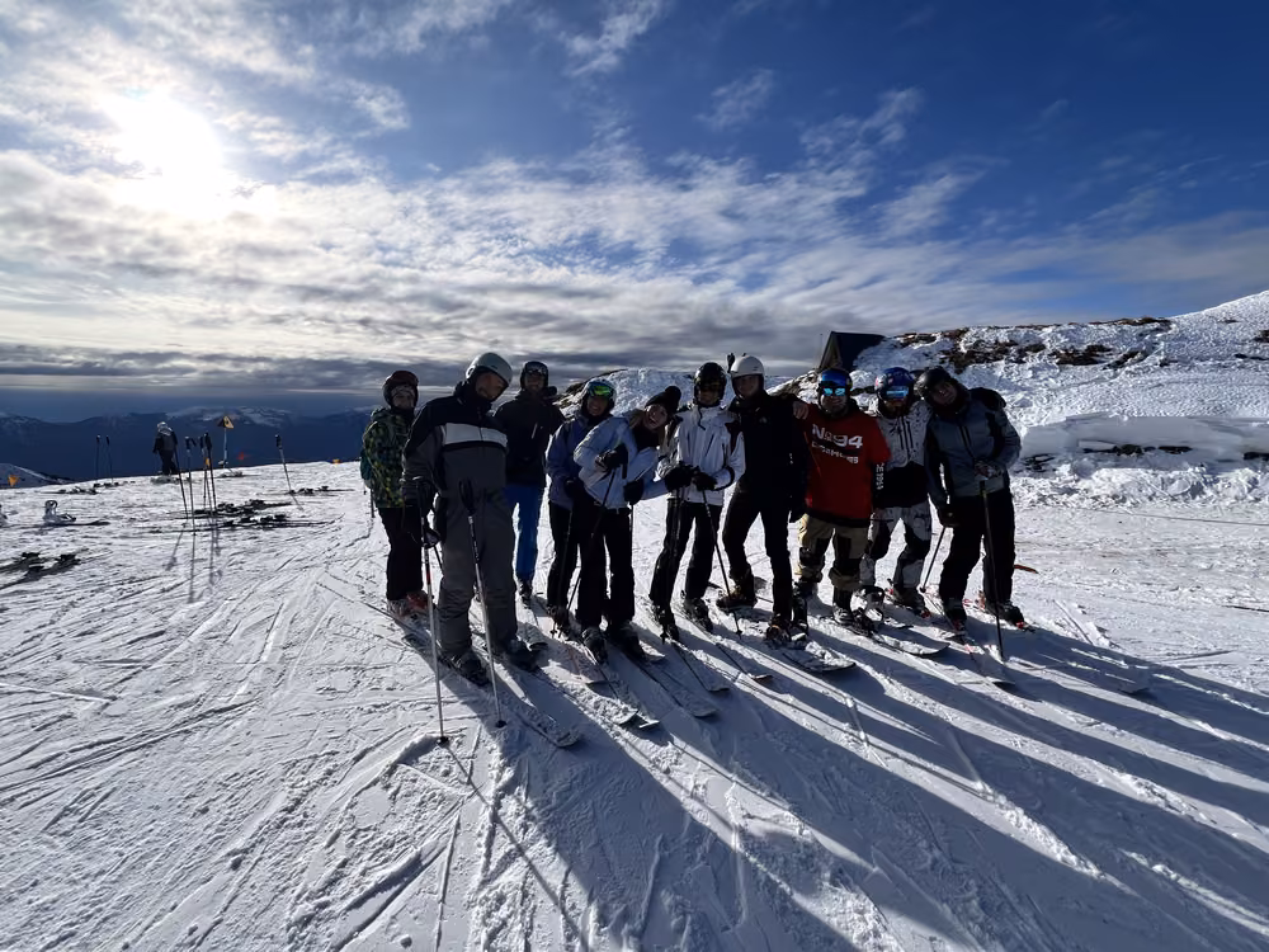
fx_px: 477
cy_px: 476
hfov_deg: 106.2
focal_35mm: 13
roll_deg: +0.0
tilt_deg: -8.7
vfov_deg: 89.9
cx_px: 634
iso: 32
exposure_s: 1/2320
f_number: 1.8
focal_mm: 1.57
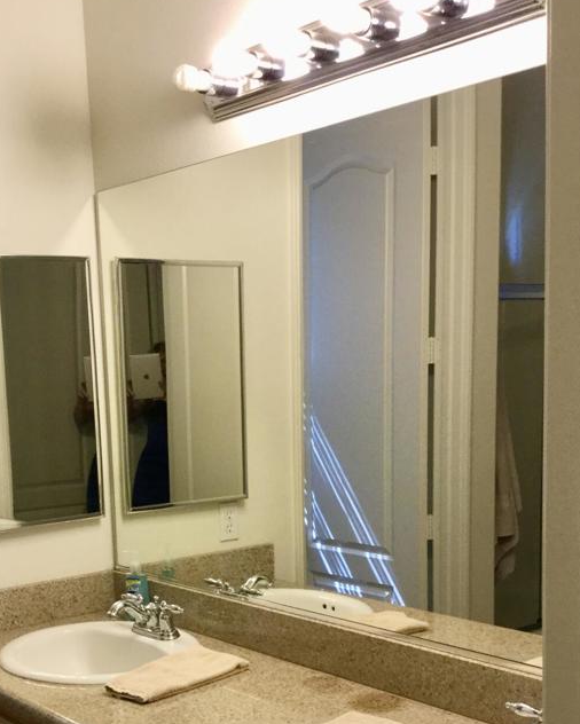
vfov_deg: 37.2
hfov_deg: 30.7
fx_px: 1051
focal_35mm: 49
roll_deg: +3.2
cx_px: 212
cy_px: 534
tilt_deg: -8.6
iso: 40
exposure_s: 1/30
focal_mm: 3.3
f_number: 2.4
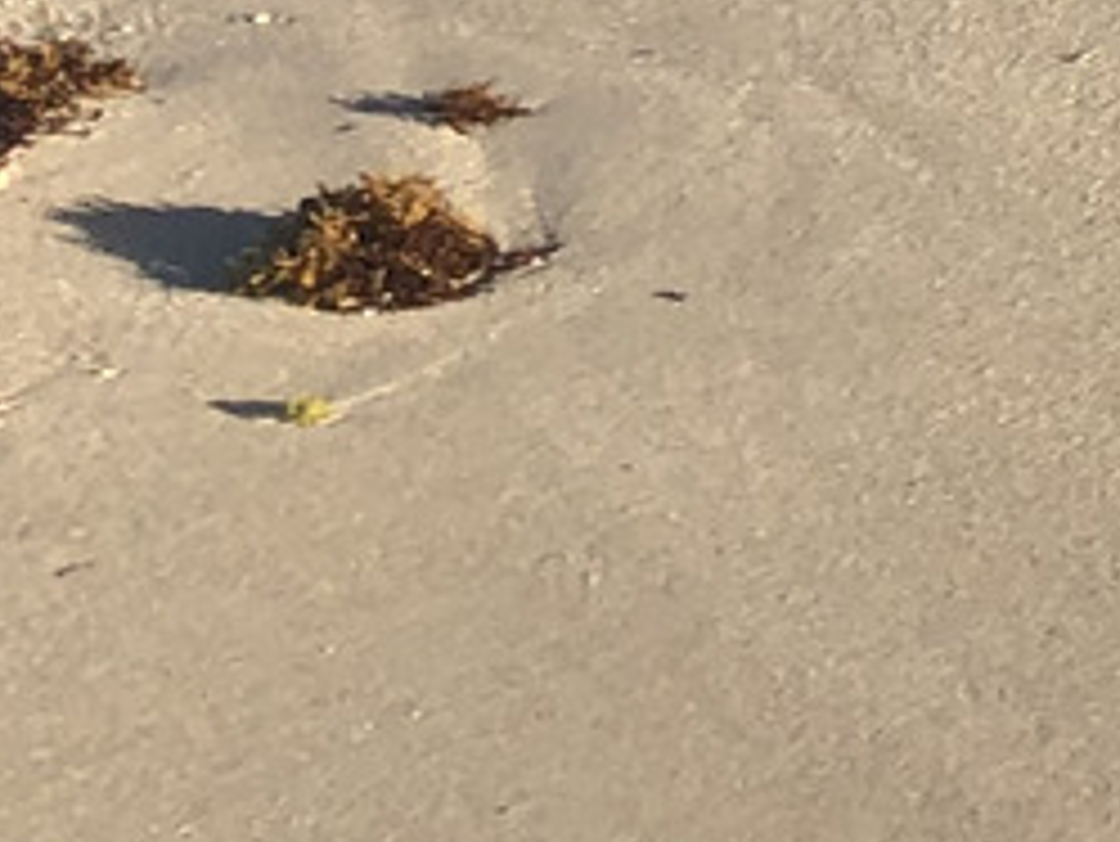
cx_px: 2438
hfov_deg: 10.0
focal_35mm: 180
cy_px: -1756
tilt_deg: -1.4
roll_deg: +1.1
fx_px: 5827
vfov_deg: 7.3
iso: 20
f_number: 1.8
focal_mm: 4
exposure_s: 1/1656
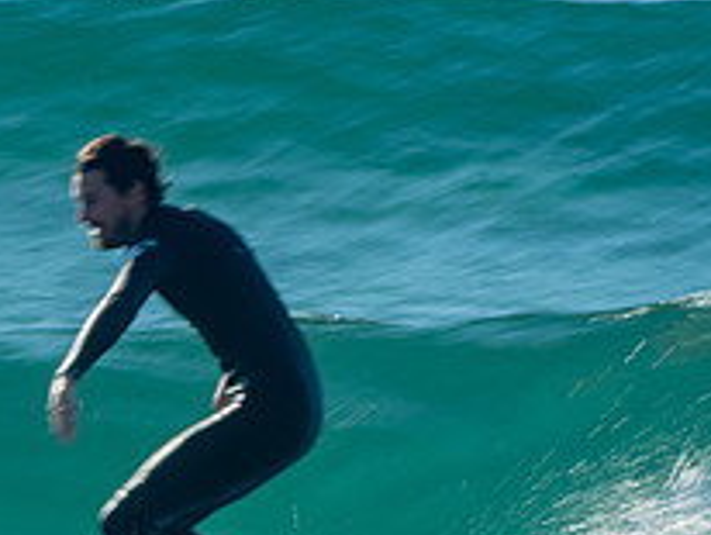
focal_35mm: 1621
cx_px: 193
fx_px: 33334
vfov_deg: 0.9
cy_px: 623
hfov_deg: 1.2
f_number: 22
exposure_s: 1/30
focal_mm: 400
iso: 100
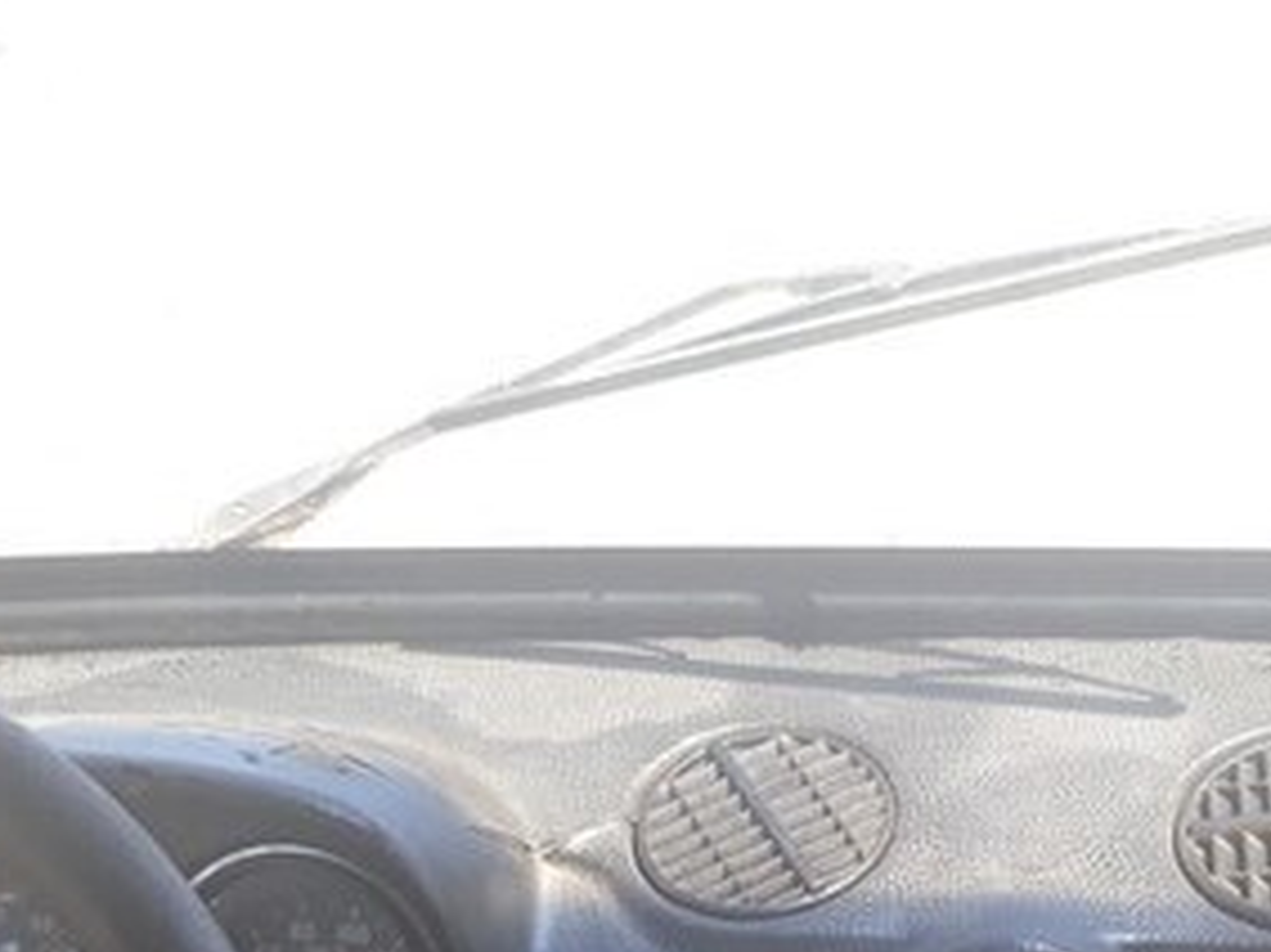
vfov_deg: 21.8
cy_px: 1107
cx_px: 844
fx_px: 2312
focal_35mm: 63
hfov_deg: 30.5
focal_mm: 3.6
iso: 40
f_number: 1.9
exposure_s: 1/220
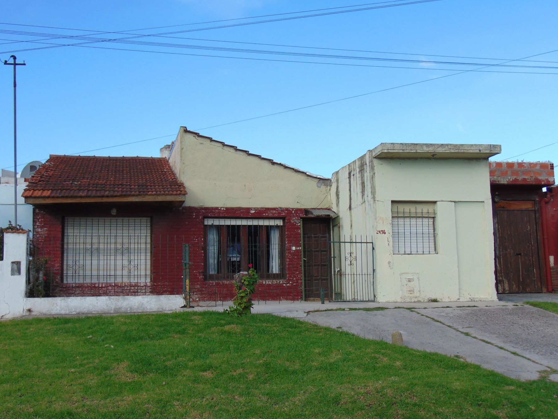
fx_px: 677
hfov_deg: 44.8
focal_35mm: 42
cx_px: 269
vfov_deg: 34.3
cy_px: 212
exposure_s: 1/640
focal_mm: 6.9
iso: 80
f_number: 3.3
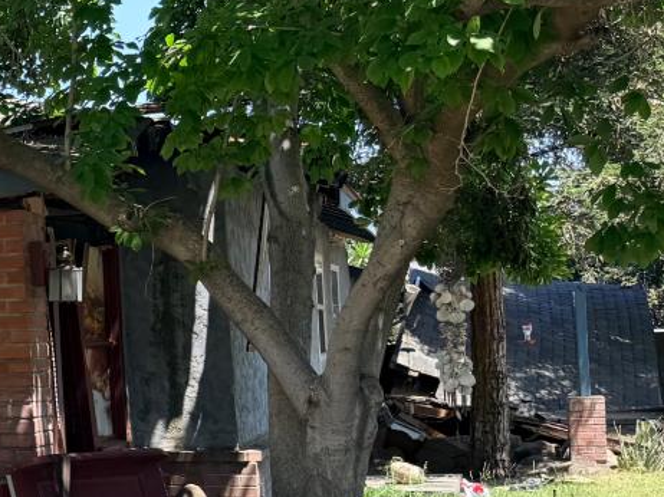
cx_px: -394
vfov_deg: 18.8
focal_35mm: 78
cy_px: 334
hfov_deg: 20.5
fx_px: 1495
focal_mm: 6.76
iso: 80
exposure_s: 1/1727
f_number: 1.78
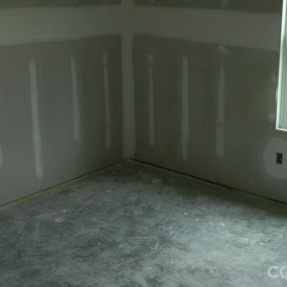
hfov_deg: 33.3
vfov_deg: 33.3
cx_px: 170
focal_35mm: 51
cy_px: 112
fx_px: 478
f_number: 3.3
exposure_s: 1/320
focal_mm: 6.2
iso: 400
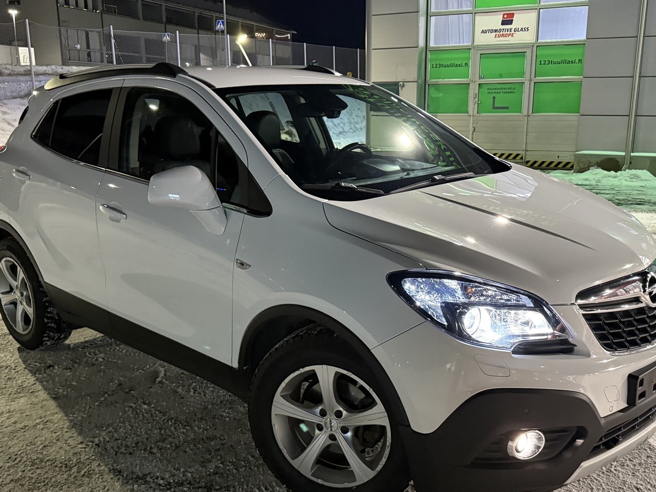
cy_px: 282
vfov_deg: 39.6
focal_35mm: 36
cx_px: 350
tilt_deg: -14.7
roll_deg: -0.1
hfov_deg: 51.3
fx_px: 682
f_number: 1.78
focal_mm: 6.76
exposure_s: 1/47
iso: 800
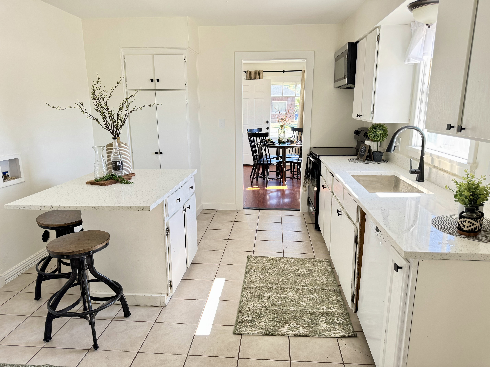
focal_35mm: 24
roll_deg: -0.3
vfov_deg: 56.8
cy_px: 184
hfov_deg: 71.6
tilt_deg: -13.6
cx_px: 245
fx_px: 340
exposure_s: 1/121
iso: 160
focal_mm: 6.76
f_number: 1.78
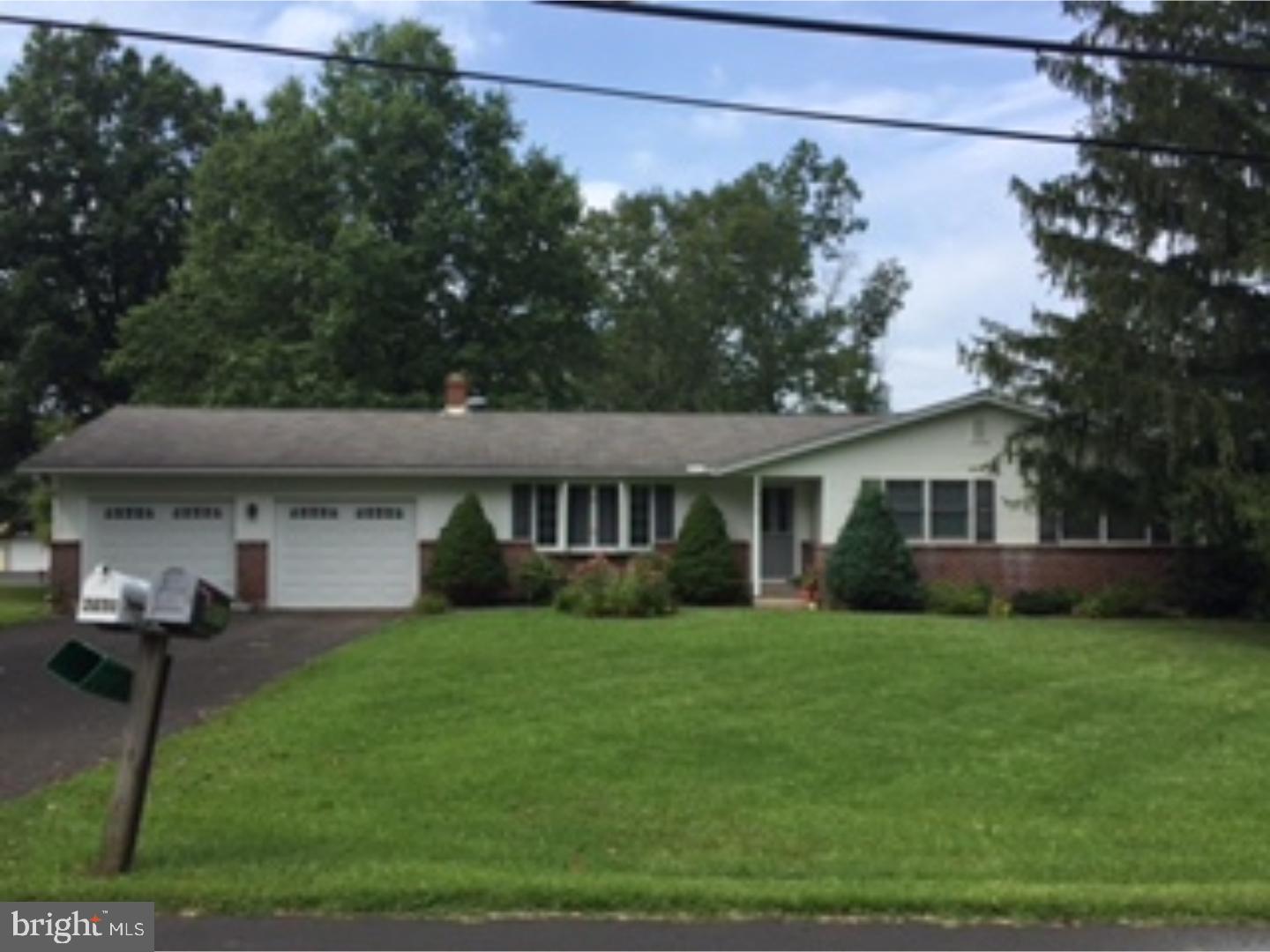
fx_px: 1064
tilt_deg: +1.4
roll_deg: -0.9
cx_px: 635
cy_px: 476
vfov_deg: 48.2
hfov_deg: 61.7
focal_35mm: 29
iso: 32
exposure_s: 1/1464
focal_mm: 4.15
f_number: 2.2
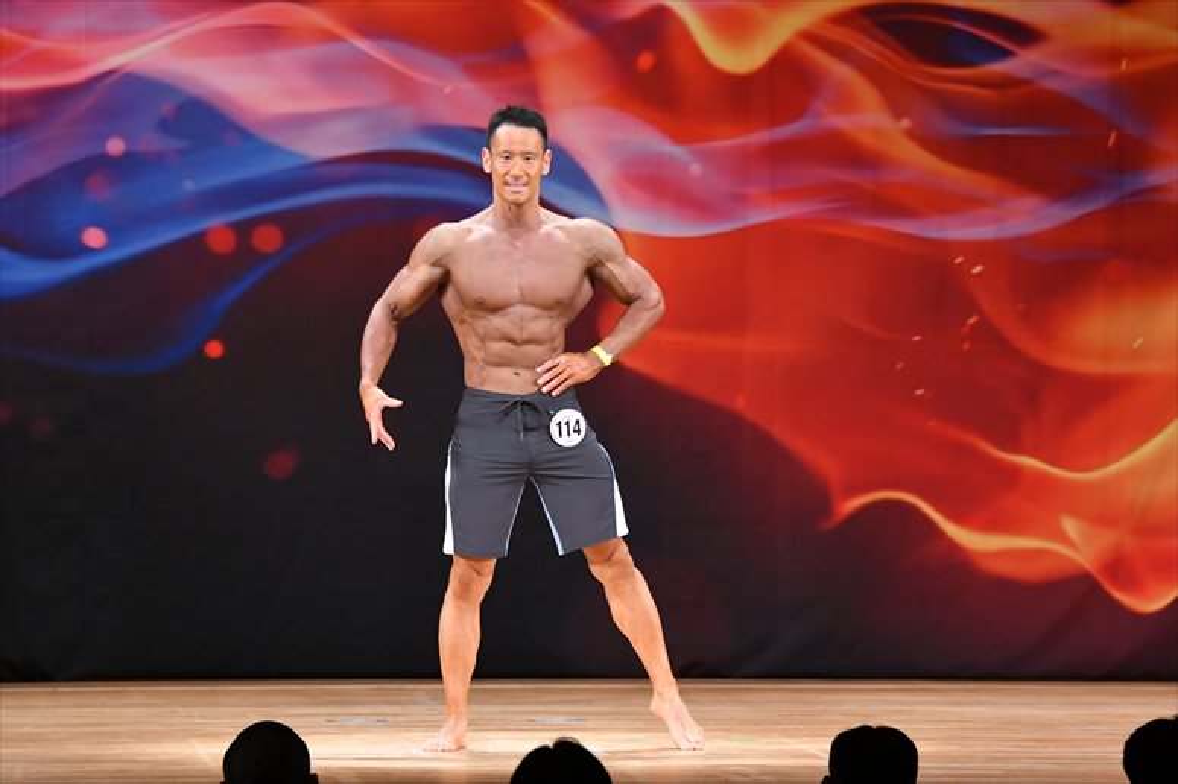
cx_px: 589
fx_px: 7359
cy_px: 392
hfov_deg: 9.2
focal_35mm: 225
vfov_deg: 6.1
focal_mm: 150
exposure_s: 1/400
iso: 3200
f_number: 5.6
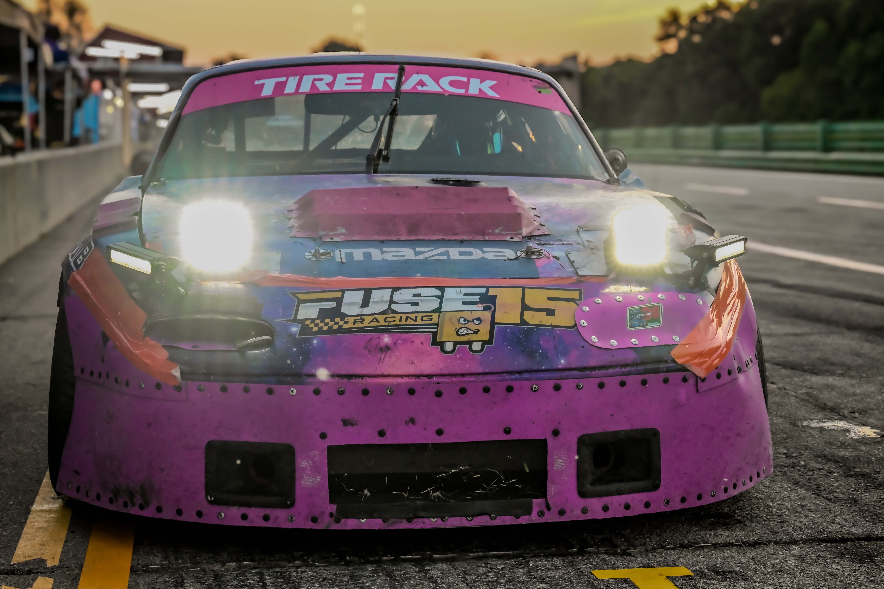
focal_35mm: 76
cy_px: 294
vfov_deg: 17.9
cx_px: 442
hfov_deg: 26.7
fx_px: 1866
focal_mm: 76
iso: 5000
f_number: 13
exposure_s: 1/200
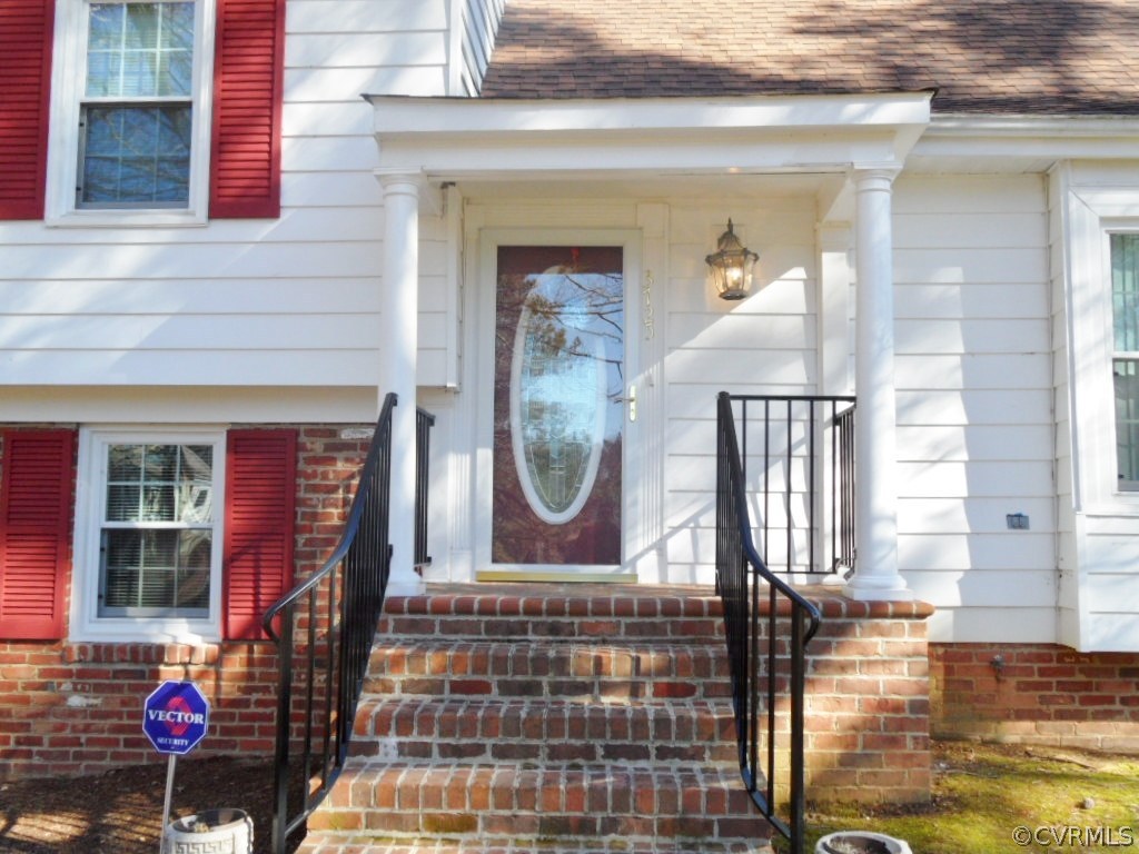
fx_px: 1053
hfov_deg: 56.8
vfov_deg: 44.2
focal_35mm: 32
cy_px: 427
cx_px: 570
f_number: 3.4
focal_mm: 5.3
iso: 80
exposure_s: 1/250
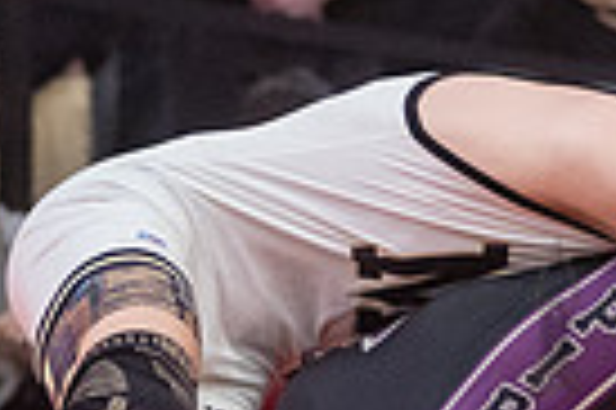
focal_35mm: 474
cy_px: 318
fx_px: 8101
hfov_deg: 4.4
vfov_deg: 2.9
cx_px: 553
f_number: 3.2
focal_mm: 105
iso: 8000
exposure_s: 1/500
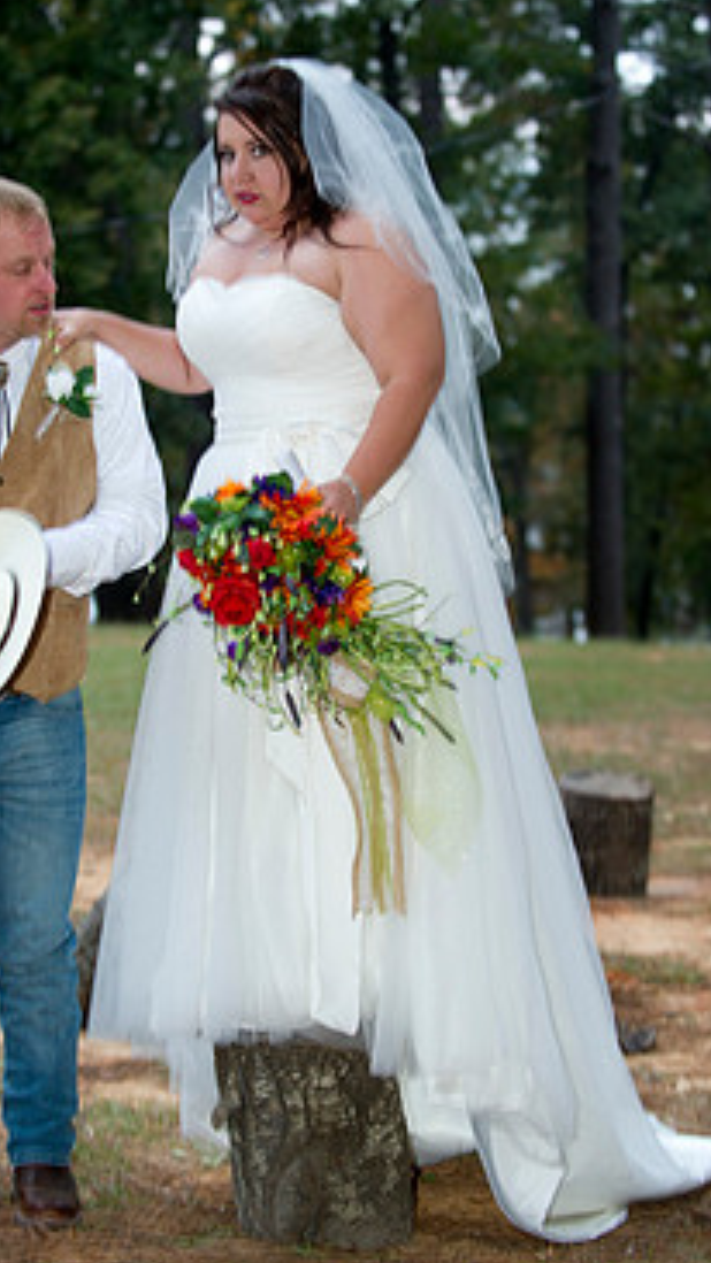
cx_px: 288
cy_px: 573
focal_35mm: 90
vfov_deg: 23.7
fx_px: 3015
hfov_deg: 13.4
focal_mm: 70
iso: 800
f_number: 2.8
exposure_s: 1/50
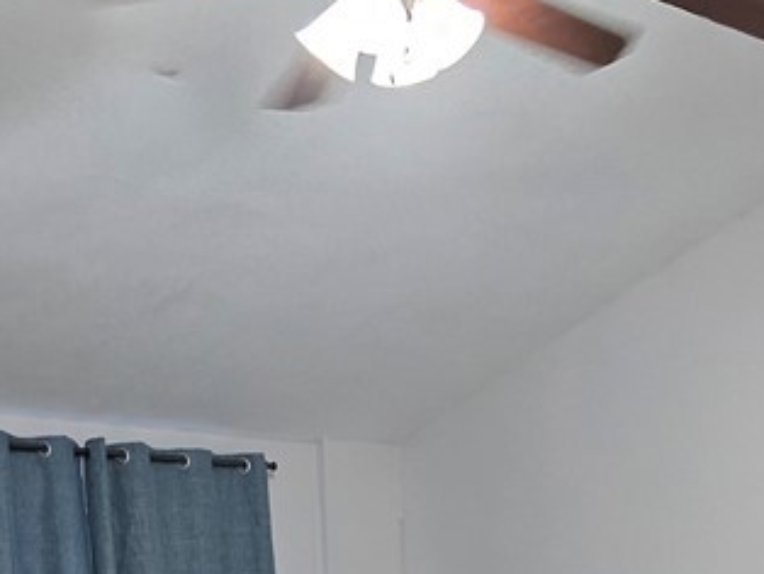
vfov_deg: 17.8
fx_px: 1657
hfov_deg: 26.0
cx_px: 387
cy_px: 837
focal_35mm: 75
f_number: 1.7
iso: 800
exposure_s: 1/120
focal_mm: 6.3
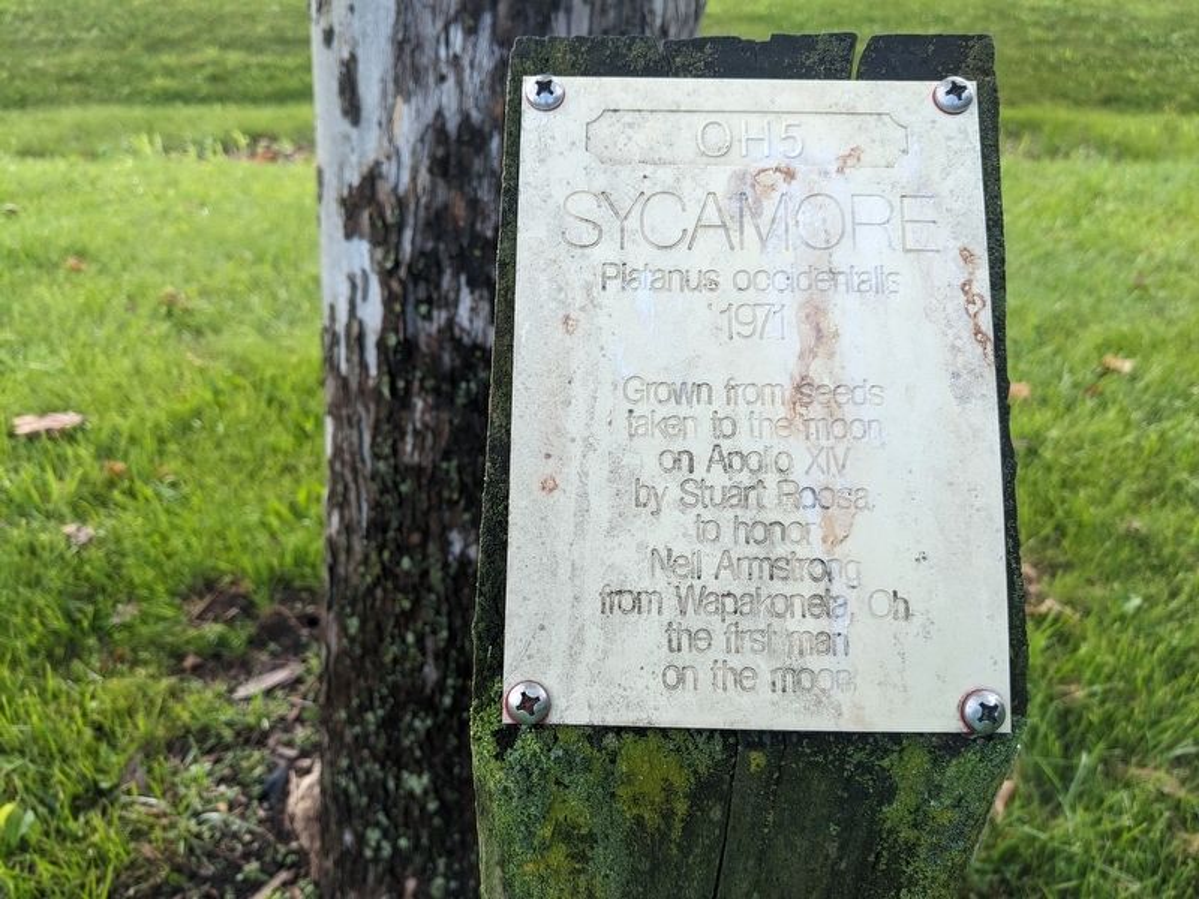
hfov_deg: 65.3
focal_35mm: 27
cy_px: 450
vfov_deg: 51.4
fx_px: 935
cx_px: 600
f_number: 1.73
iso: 86
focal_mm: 4.38
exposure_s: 1/498
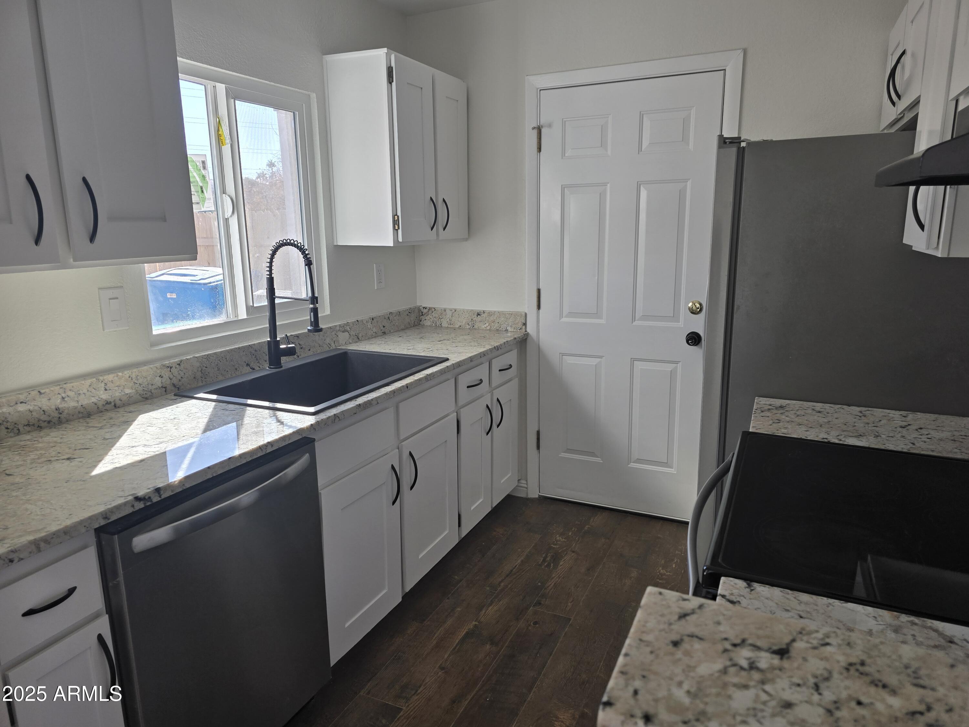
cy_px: 364
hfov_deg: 73.9
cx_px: 484
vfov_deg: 58.9
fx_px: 644
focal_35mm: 23
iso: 32
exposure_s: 1/180
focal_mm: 6.3
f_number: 1.7
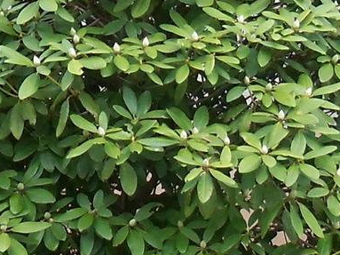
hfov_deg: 10.4
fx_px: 1836
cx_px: -75
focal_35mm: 187
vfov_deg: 7.9
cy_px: 69
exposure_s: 1/640
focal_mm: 6.2
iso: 200
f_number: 3.5
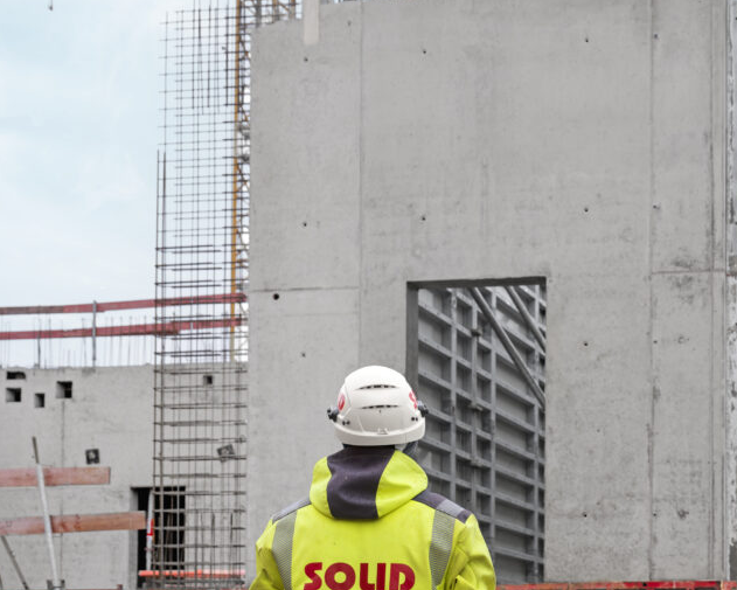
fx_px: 1396
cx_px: 586
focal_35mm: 64
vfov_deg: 23.9
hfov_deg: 28.9
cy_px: 291
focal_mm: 42
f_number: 5.6
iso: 125
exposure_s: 1/200
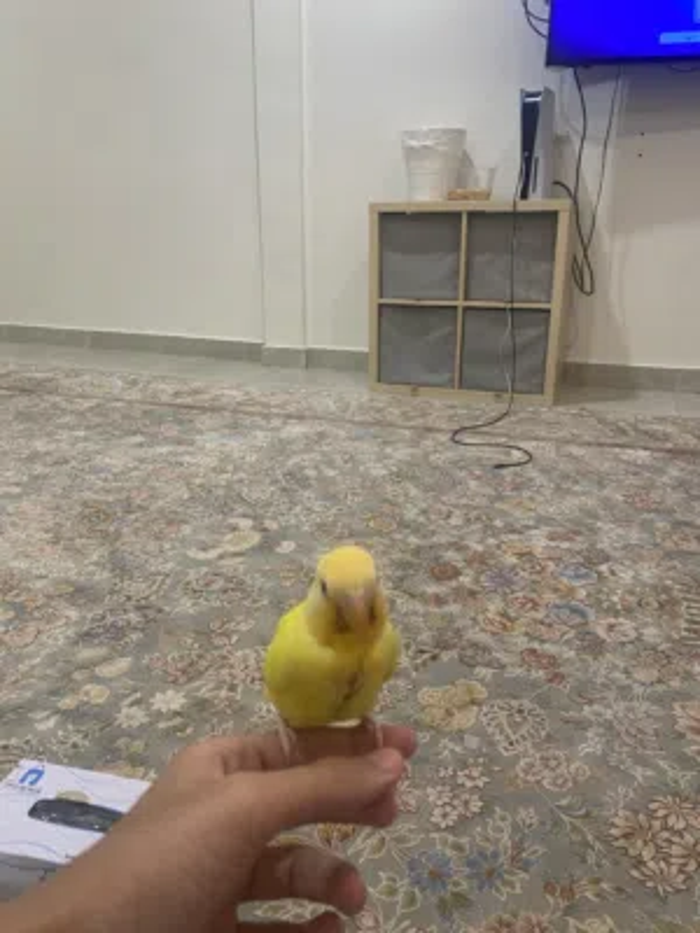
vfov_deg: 67.3
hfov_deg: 53.1
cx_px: 350
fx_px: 701
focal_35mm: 26
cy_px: 466
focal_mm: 4.25
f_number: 1.8
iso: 125
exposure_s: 1/50
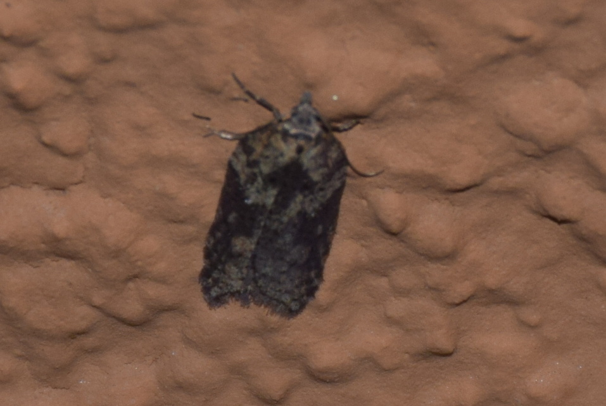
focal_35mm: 210
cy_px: 203
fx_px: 3538
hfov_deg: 9.8
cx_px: 303
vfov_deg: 6.6
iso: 400
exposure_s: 1/60
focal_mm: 140
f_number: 5.6
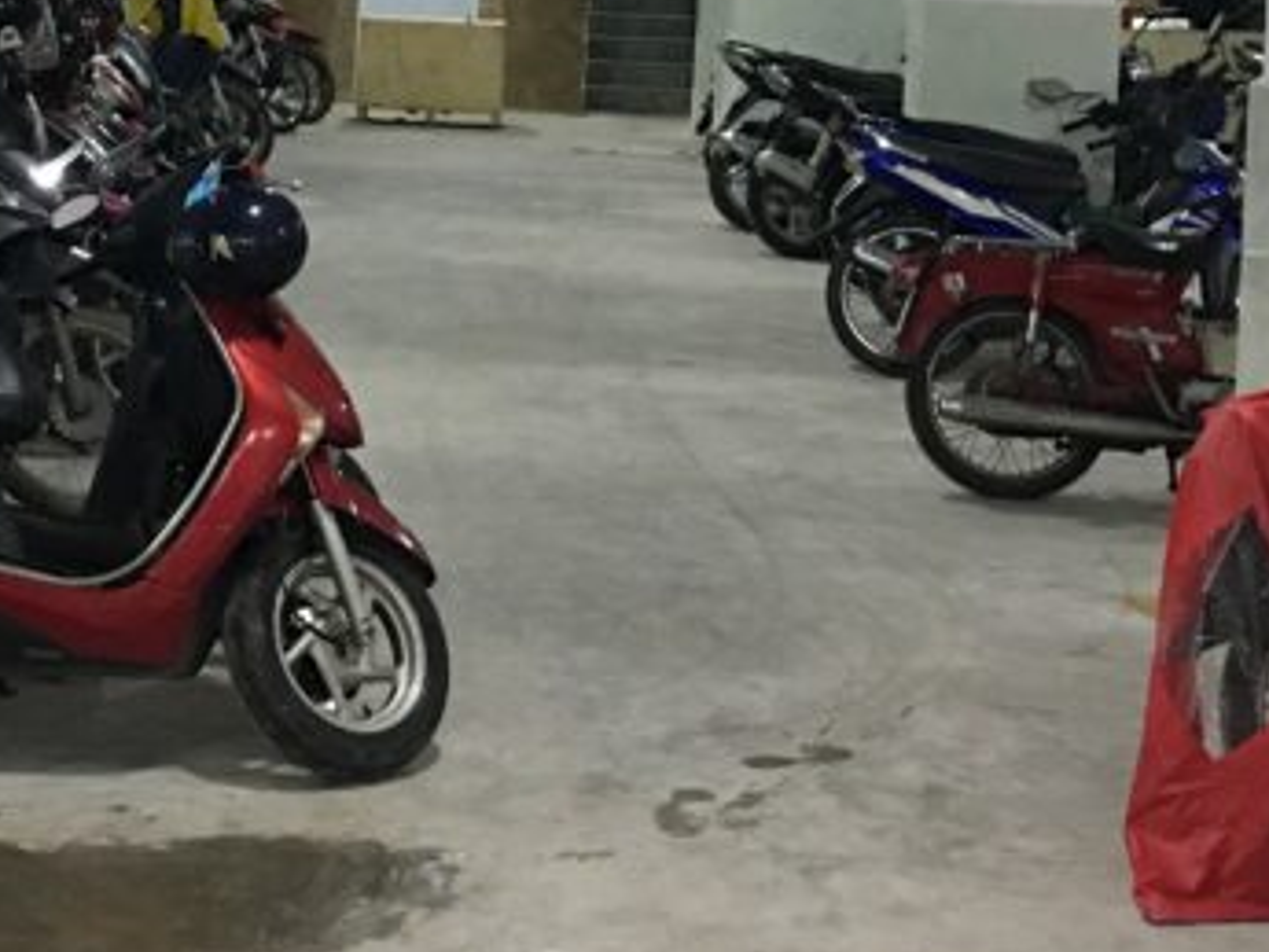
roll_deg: -2.7
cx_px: 401
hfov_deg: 22.6
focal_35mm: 86
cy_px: -59
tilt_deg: -1.0
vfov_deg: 16.7
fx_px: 3154
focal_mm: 4.15
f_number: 2.2
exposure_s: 1/8
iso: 100
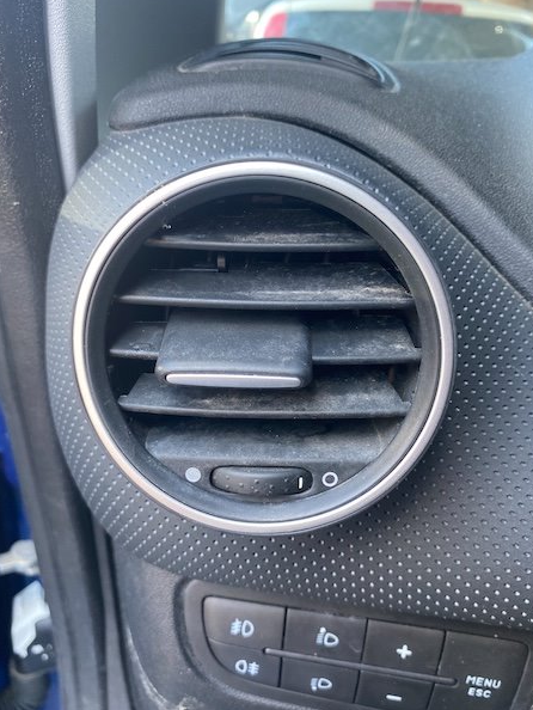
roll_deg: -1.6
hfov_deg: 49.8
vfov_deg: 63.4
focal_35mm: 28
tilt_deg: -20.6
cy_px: 368
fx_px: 574
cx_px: 263
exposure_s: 1/84
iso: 125
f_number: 1.8
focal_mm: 4.25
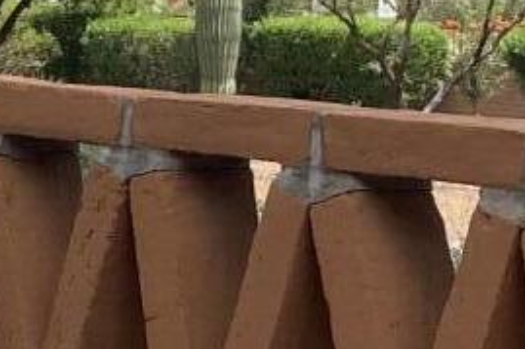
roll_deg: -3.9
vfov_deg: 6.7
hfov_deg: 10.2
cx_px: 62
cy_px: 618
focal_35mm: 201
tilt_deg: -12.0
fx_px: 2929
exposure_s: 1/1961
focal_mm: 4.25
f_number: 1.8
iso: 32
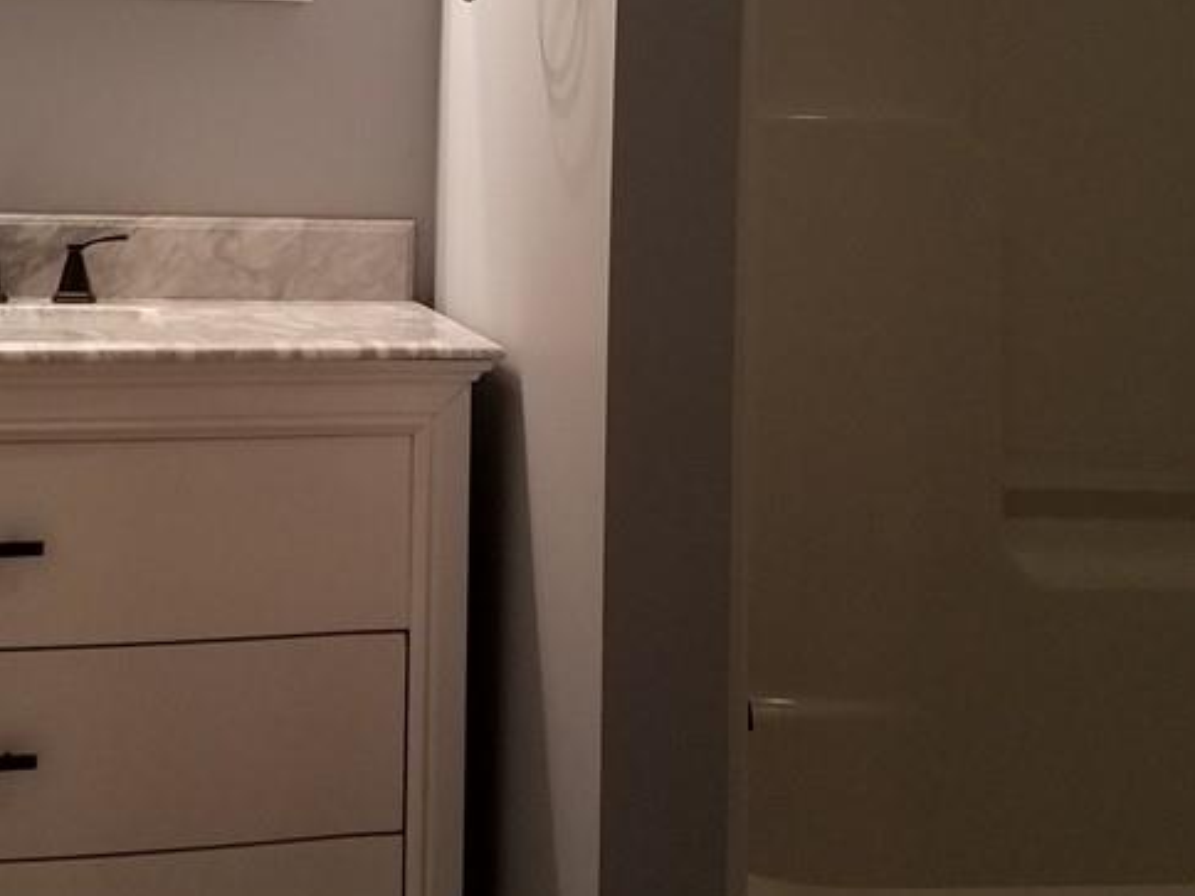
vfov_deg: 25.9
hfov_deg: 34.6
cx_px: 393
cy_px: 138
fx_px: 1899
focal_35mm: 55
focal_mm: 4.2
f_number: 1.7
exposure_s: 1/60
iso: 160
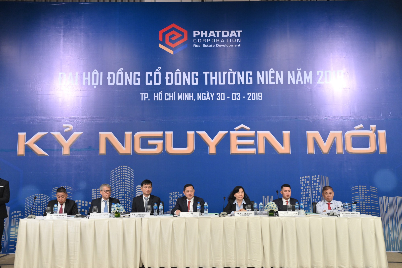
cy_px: 134
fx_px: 580
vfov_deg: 26.0
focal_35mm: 52
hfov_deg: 38.2
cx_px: 201
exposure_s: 1/160
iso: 2000
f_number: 4
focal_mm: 52
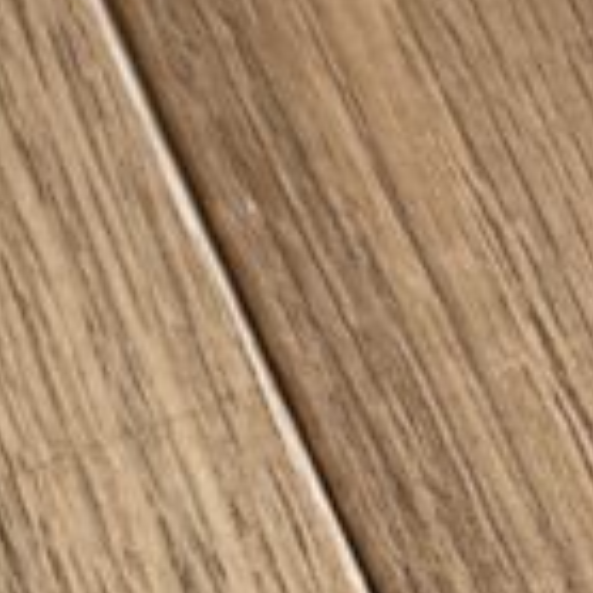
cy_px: -960
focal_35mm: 156
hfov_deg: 9.6
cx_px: -968
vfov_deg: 9.6
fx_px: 3023
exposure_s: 1/121
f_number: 1.78
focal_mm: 6.76
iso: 100
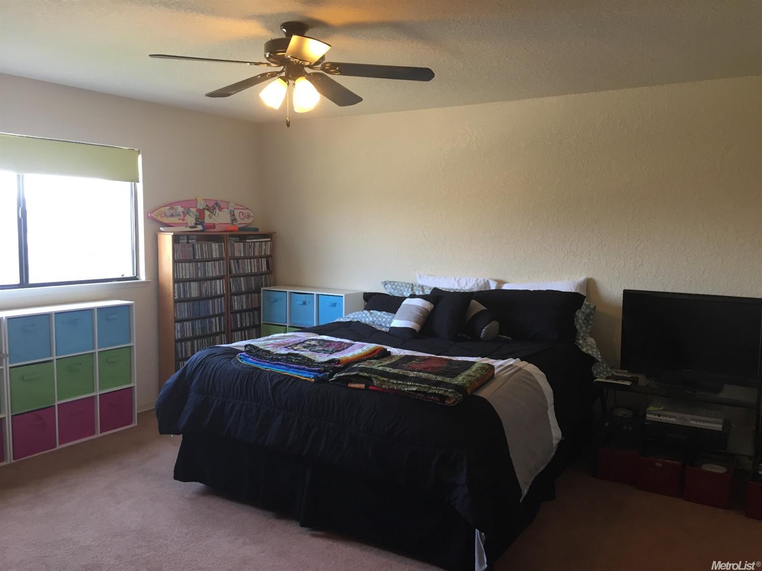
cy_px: 286
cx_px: 381
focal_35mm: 29
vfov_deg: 48.2
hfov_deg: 61.7
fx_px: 638
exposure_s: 1/30
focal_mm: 4.15
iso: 64
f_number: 2.2
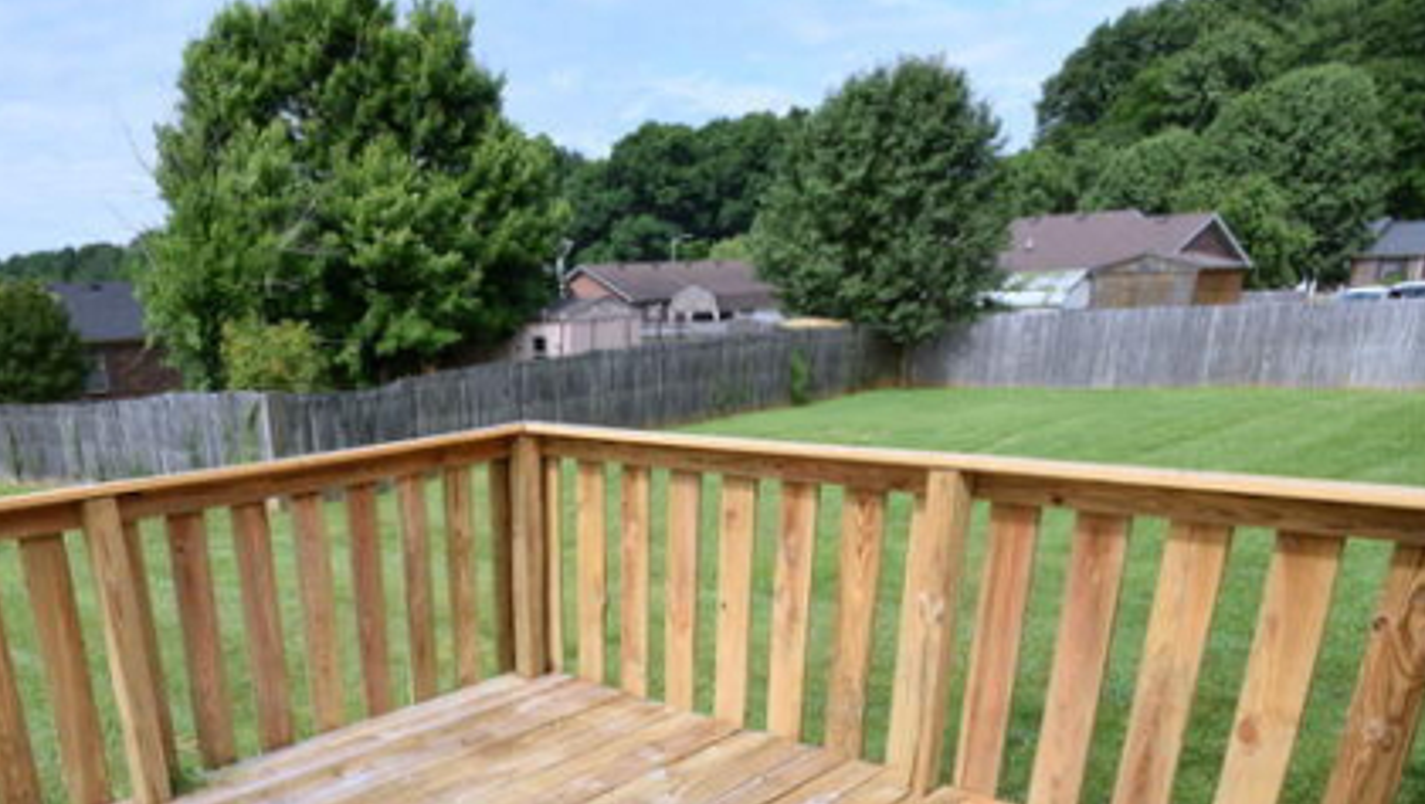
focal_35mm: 28
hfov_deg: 66.2
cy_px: 790
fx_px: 1059
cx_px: 487
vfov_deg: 37.5
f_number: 10
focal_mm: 10
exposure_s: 1/400
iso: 200
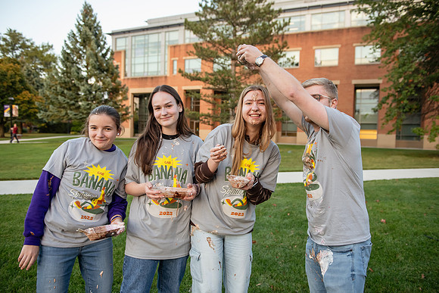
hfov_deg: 65.5
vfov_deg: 46.4
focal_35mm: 28
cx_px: 220
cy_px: 146
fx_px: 342
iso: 800
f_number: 3.2
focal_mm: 28
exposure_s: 1/320
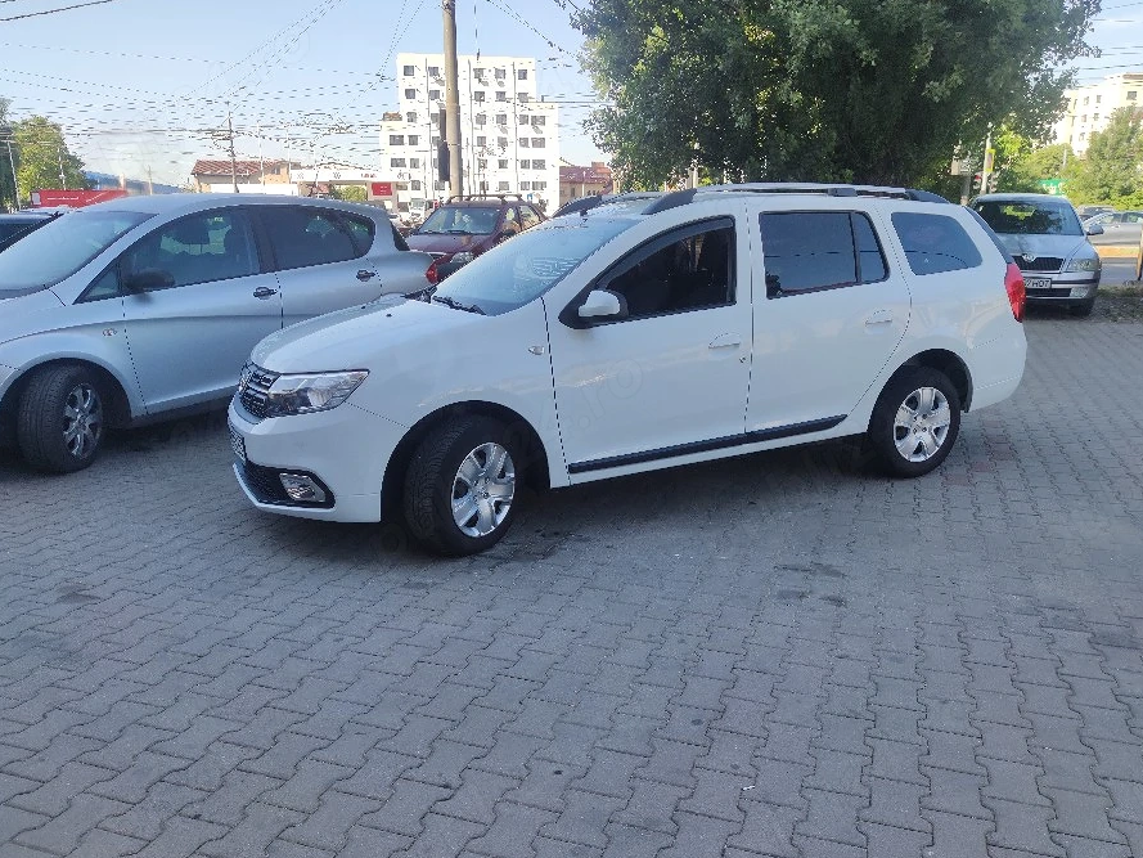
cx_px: 590
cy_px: 471
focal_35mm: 27
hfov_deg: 65.3
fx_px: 892
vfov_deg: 51.3
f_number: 1.69
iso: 101
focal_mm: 6.72
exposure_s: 1/1111
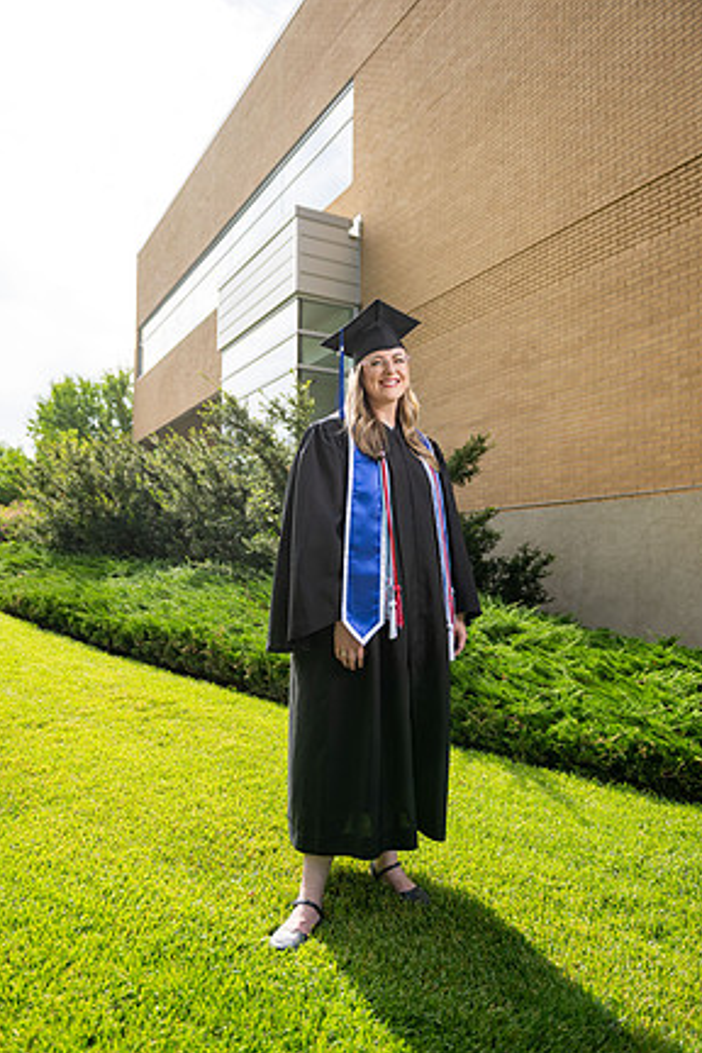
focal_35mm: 25
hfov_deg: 51.3
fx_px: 731
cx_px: 344
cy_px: 526
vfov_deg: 71.5
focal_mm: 24
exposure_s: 1/1600
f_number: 2.8
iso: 100
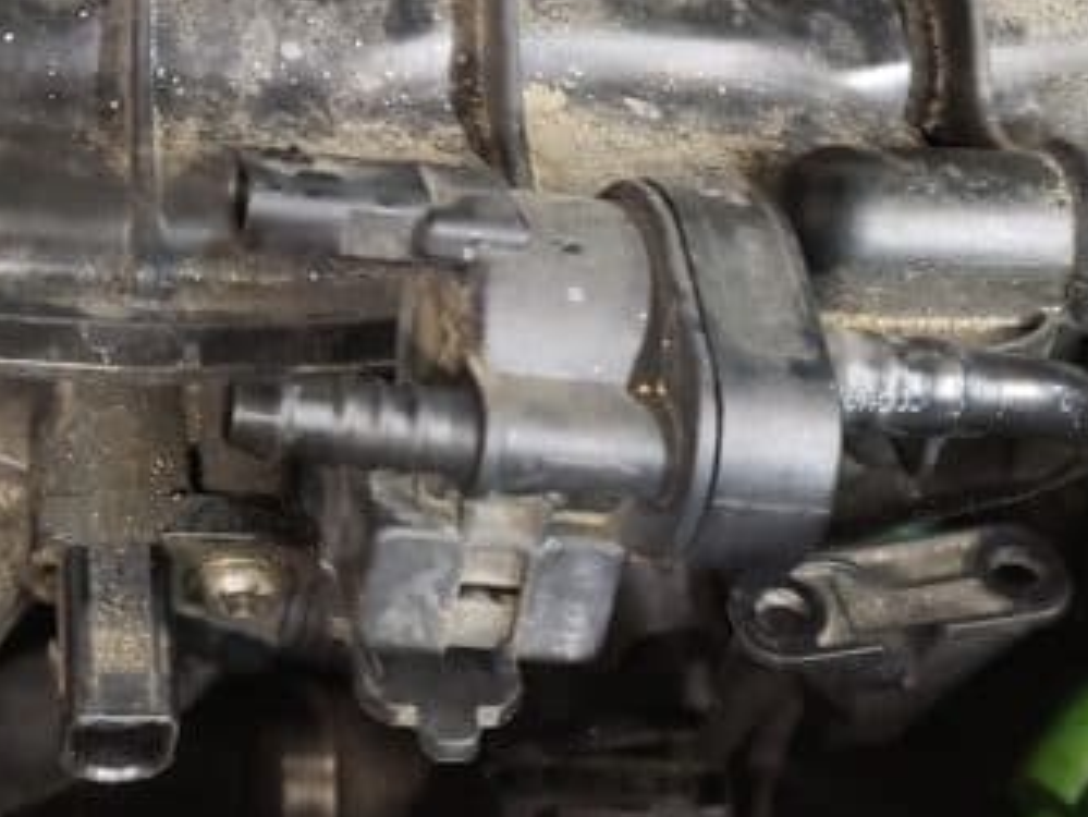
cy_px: -111
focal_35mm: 80
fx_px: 2515
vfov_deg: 17.7
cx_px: 176
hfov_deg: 23.9
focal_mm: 4.3
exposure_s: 1/10
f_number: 1.5
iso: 250
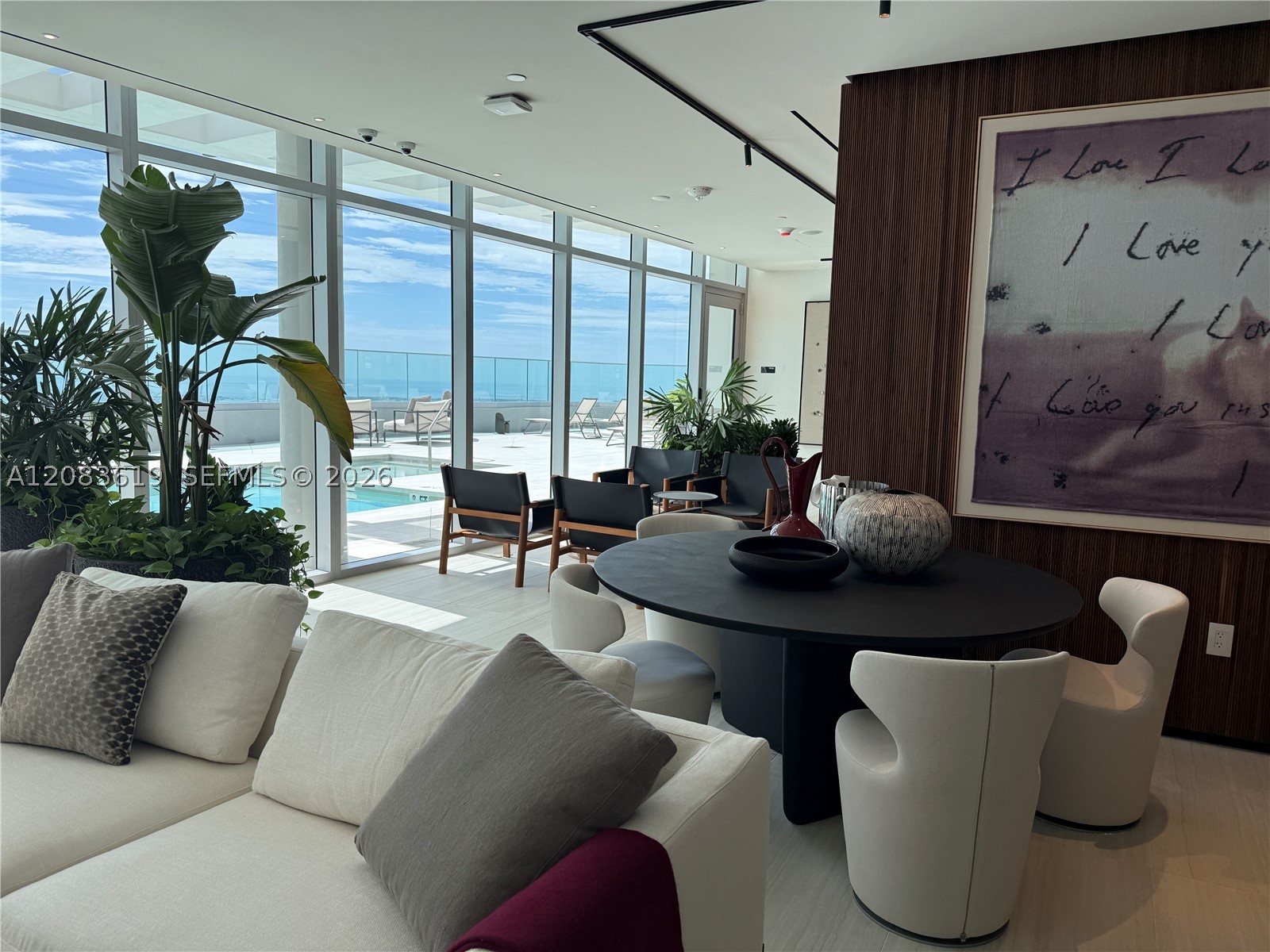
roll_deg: -1.8
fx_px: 881
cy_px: 476
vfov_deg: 56.8
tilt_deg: -3.5
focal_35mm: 24
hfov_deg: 71.6
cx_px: 635
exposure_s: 1/1091
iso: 80
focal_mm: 6.76
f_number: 1.78
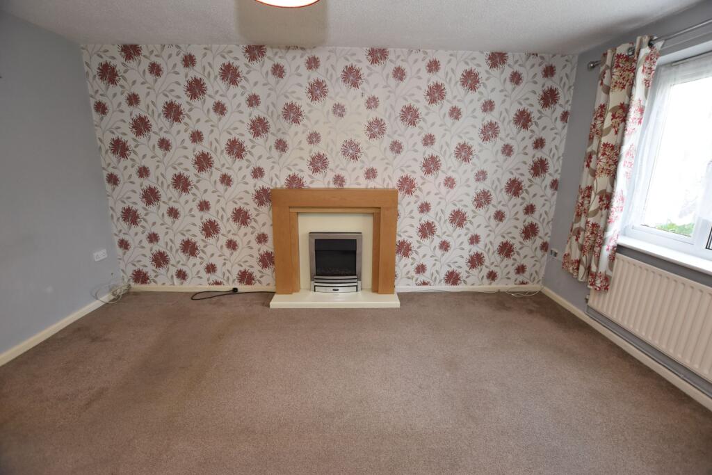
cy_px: 238
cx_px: 356
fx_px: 297
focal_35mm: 15
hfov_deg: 100.4
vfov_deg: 77.3
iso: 800
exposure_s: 1/125
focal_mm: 10
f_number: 4
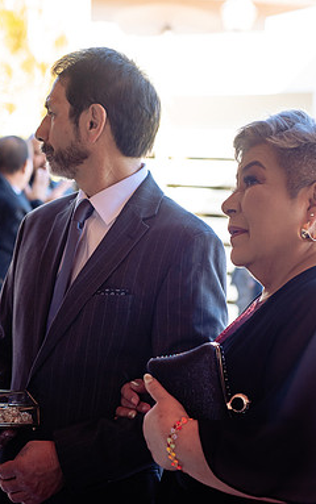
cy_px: 253
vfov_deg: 19.3
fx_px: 1485
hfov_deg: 12.1
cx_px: 132
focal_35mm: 108
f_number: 4
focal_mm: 70
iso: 400
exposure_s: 1/200
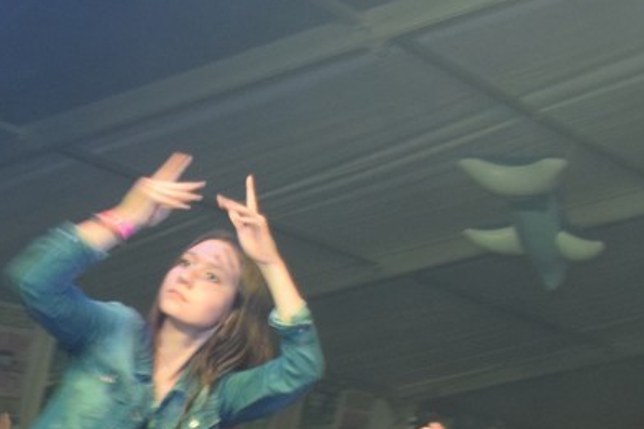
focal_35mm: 112
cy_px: 399
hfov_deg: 18.0
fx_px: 2008
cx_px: 75
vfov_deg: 12.1
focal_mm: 29
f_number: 4
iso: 1600
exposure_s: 1/40
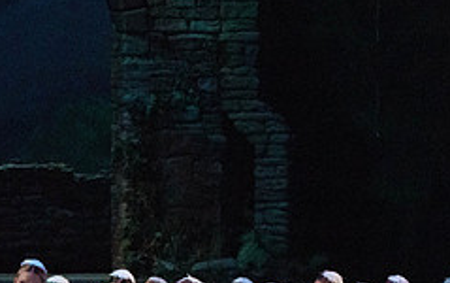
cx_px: 236
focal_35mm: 572
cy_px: 328
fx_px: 7023
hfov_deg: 3.7
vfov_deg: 2.3
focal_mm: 226
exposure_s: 1/250
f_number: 5.6
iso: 8000
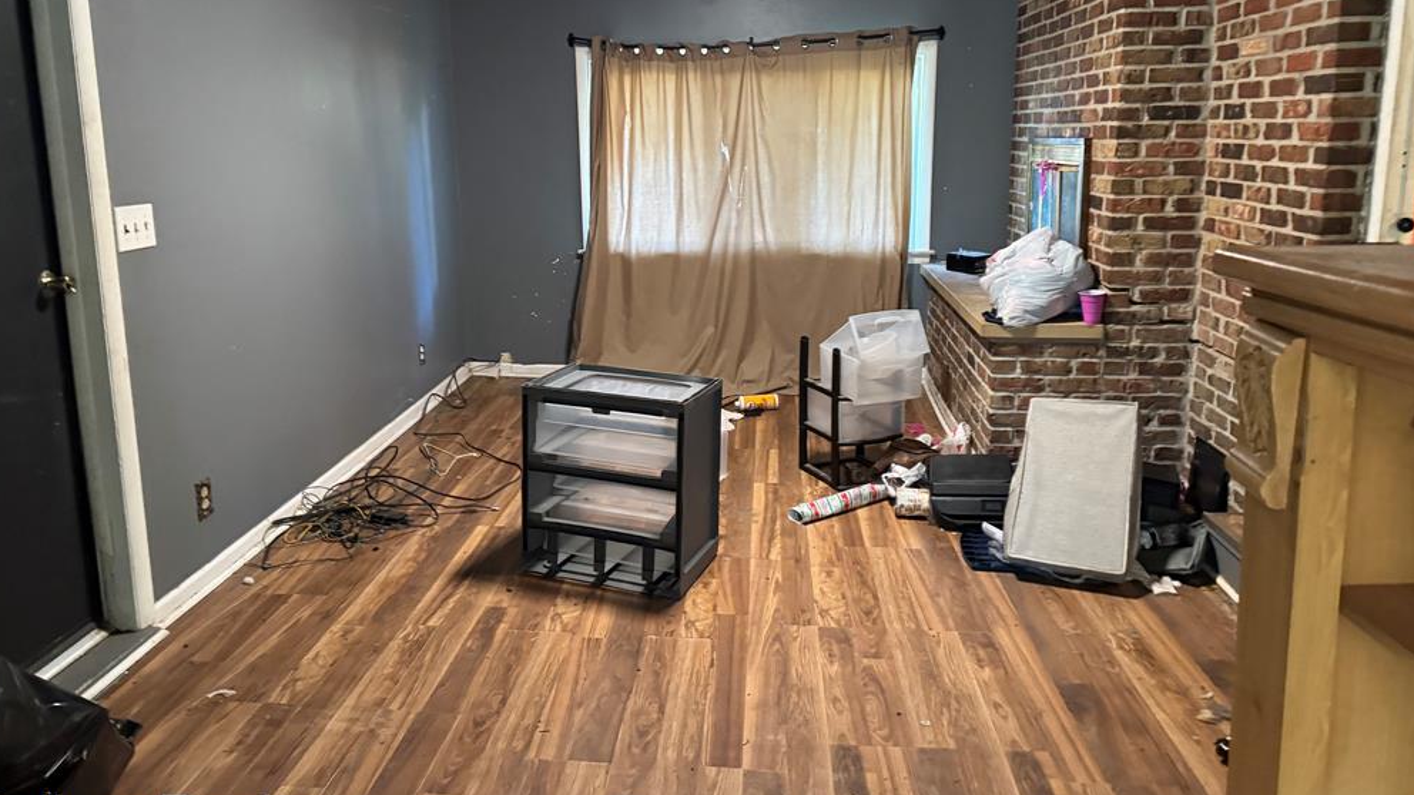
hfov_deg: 69.8
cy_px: 309
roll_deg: +0.5
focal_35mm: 27
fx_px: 1012
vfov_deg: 42.6
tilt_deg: -7.7
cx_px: 690
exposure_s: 1/50
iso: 800
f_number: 1.78
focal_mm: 6.76
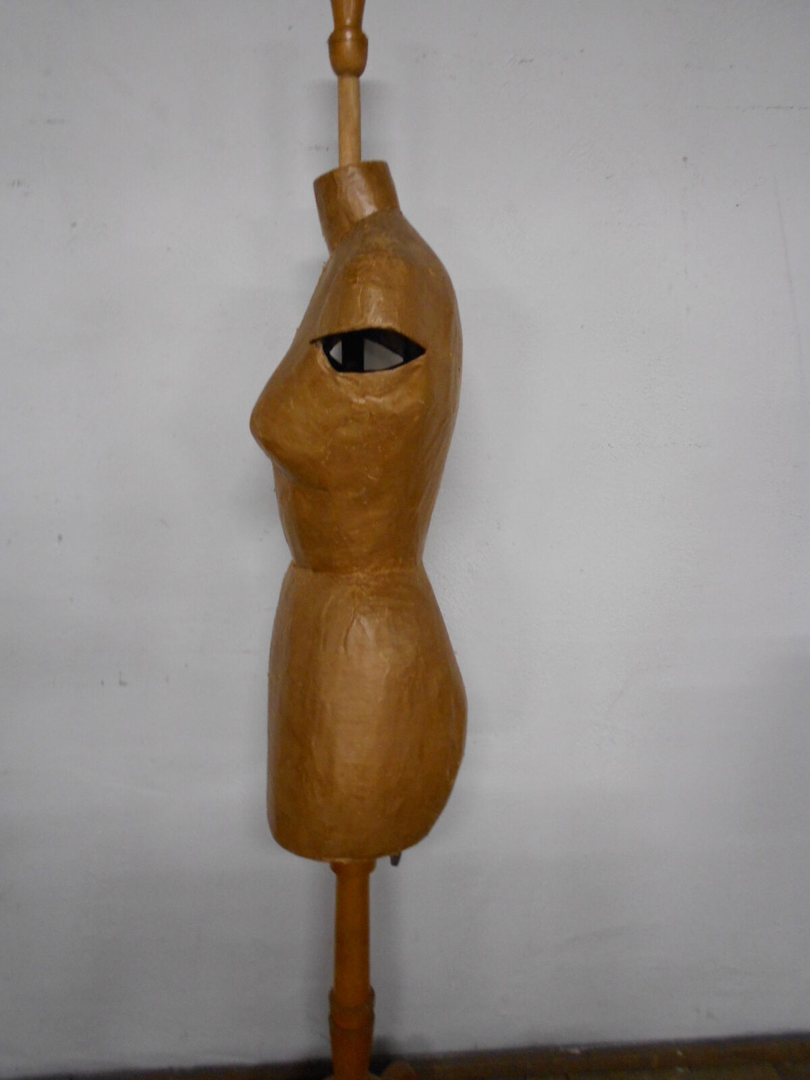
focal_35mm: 26
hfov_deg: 53.1
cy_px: 540
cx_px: 405
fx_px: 811
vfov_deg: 67.3
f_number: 3.2
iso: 400
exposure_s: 1/20
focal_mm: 4.6
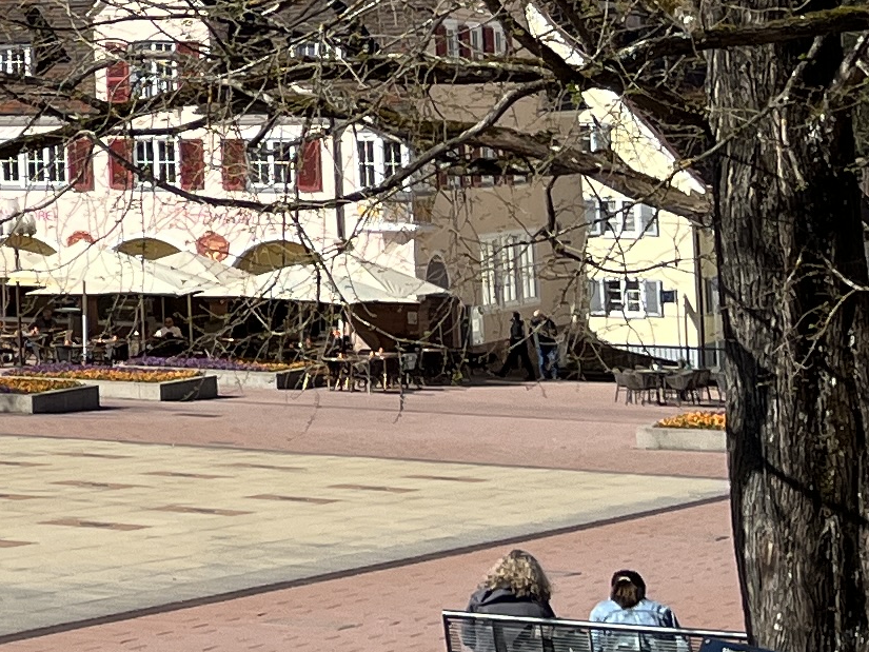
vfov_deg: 11.5
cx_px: -1132
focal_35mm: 127
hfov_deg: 12.6
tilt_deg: +3.7
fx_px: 3189
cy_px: -116
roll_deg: +0.2
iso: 50
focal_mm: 5.1
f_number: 1.6
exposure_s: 1/3623
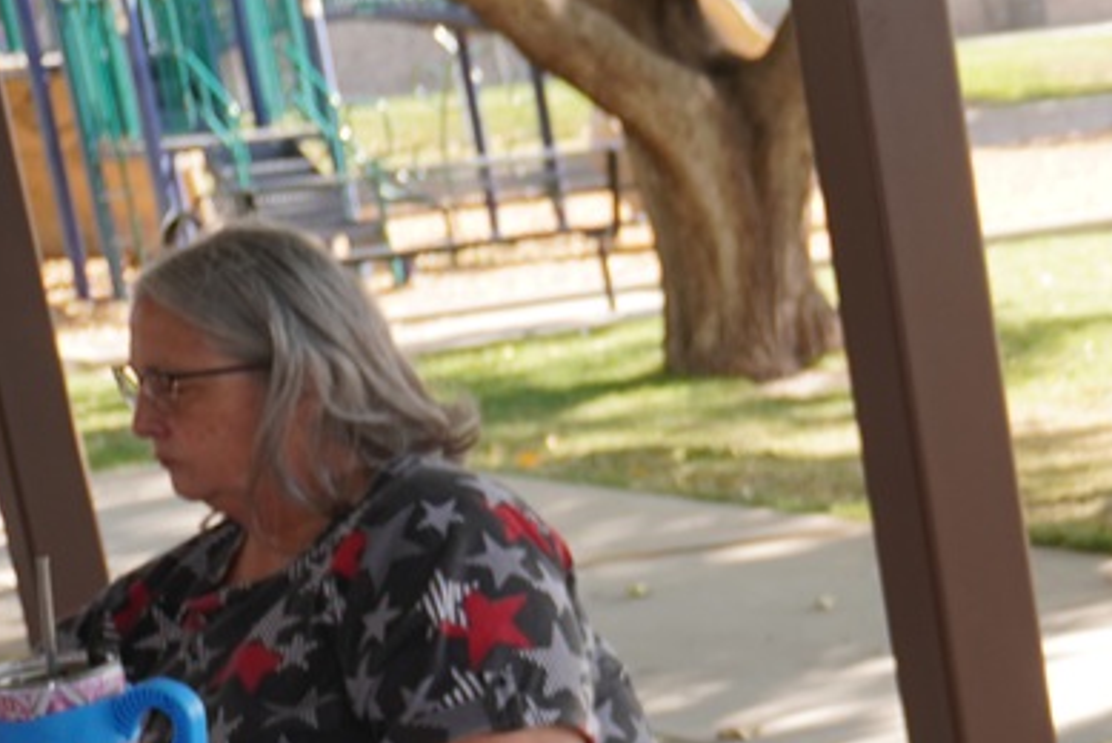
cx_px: 1692
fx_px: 3571
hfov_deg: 16.1
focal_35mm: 116
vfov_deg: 11.4
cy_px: 1117
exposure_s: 1/80
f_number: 5
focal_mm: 25
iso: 100
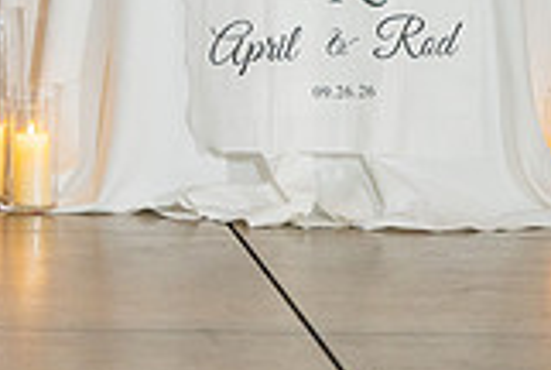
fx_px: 5121
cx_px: -291
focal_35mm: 334
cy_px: -259
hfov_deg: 6.1
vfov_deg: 4.1
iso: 1600
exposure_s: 1/320
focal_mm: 93
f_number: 2.8
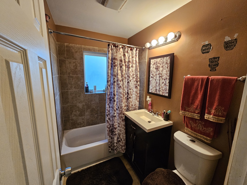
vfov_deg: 89.9
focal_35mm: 13
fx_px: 93
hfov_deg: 106.2
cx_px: 124
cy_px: 92
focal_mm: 2.2
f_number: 2.2
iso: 320
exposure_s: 1/60
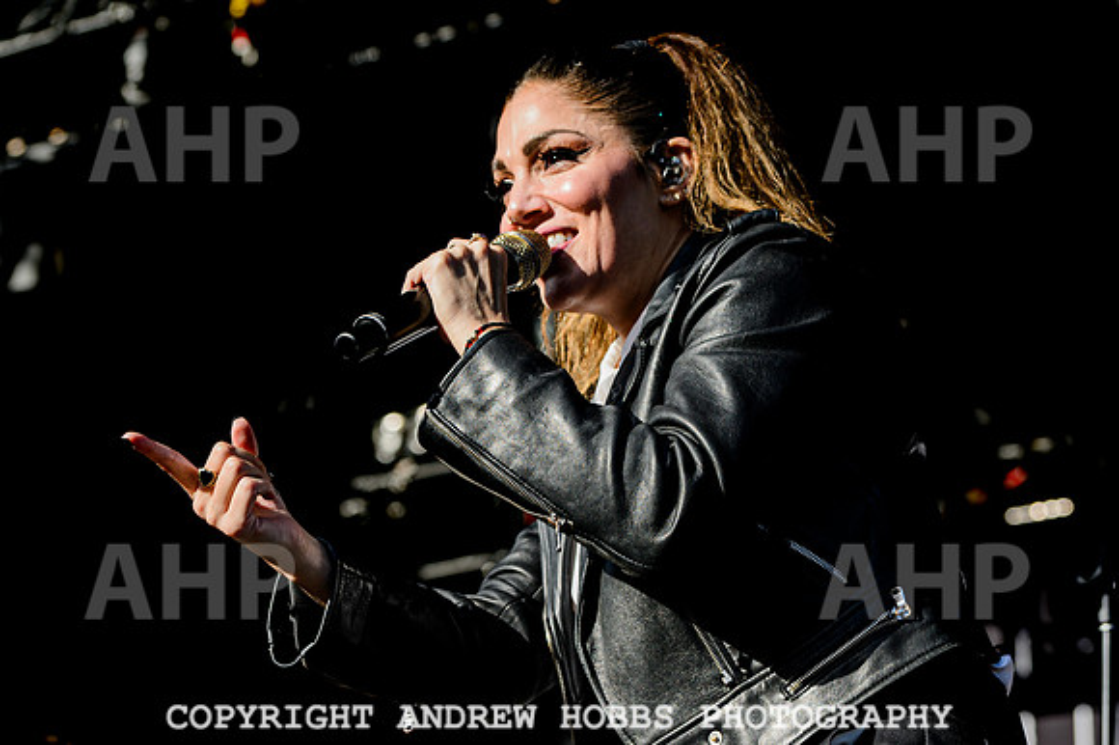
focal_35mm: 113
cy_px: 277
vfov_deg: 12.1
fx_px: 3514
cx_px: 551
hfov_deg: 18.1
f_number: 4.5
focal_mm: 75
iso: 200
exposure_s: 1/800
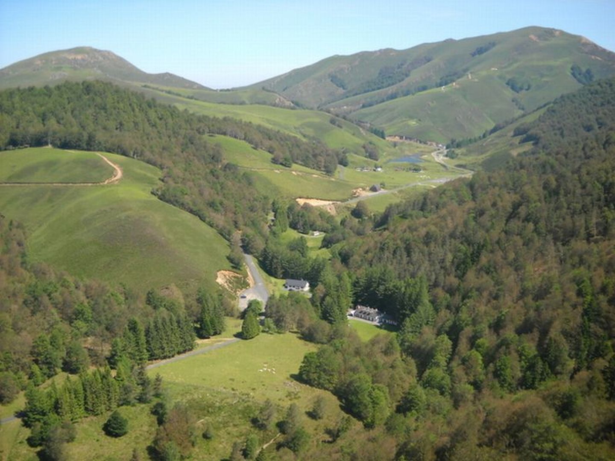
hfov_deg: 45.8
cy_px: 230
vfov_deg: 35.1
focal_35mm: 41
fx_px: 728
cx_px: 308
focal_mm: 6.72
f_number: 5.5
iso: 64
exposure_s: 1/148
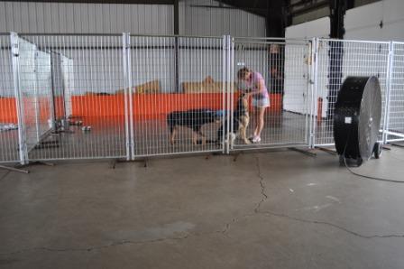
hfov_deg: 62.0
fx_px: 336
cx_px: 202
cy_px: 134
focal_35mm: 30
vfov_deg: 43.5
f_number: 4
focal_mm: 20
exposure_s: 1/60
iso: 720
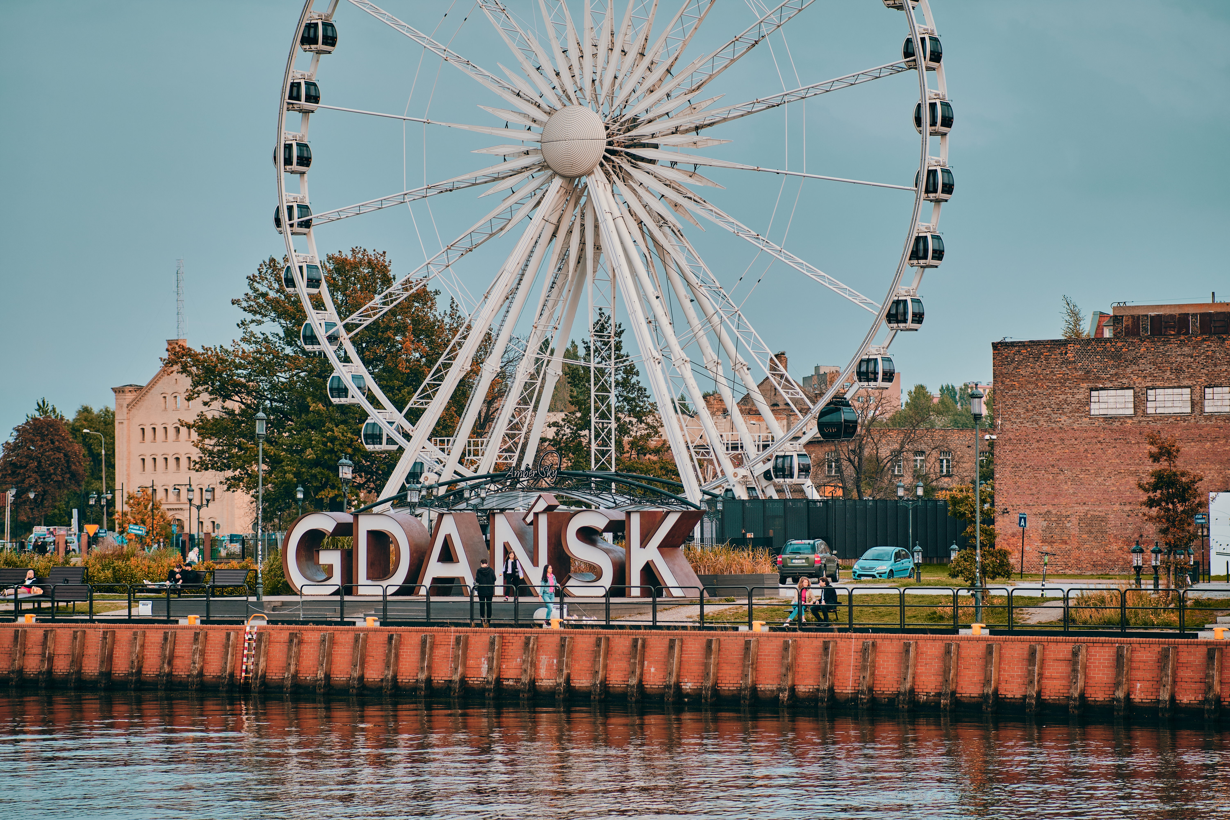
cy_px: 410
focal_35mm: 128
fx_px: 4373
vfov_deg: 10.7
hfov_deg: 16.0
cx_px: 615
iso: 250
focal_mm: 85
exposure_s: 1/1000
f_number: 2
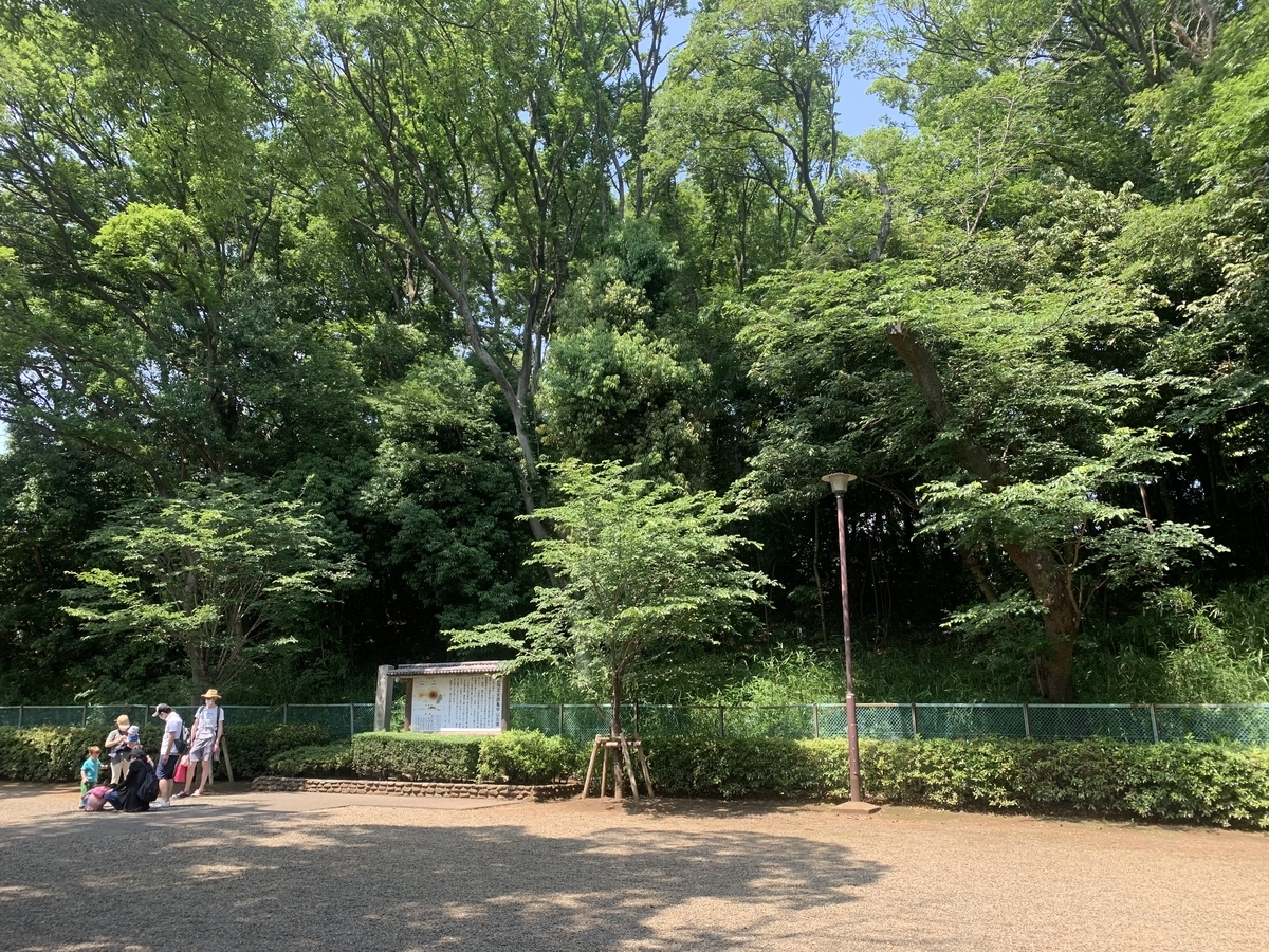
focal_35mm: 26
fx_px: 953
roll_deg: -0.1
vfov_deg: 53.1
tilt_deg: +15.0
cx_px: 634
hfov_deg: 67.3
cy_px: 476
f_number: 1.8
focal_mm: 4.25
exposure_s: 1/259
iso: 25
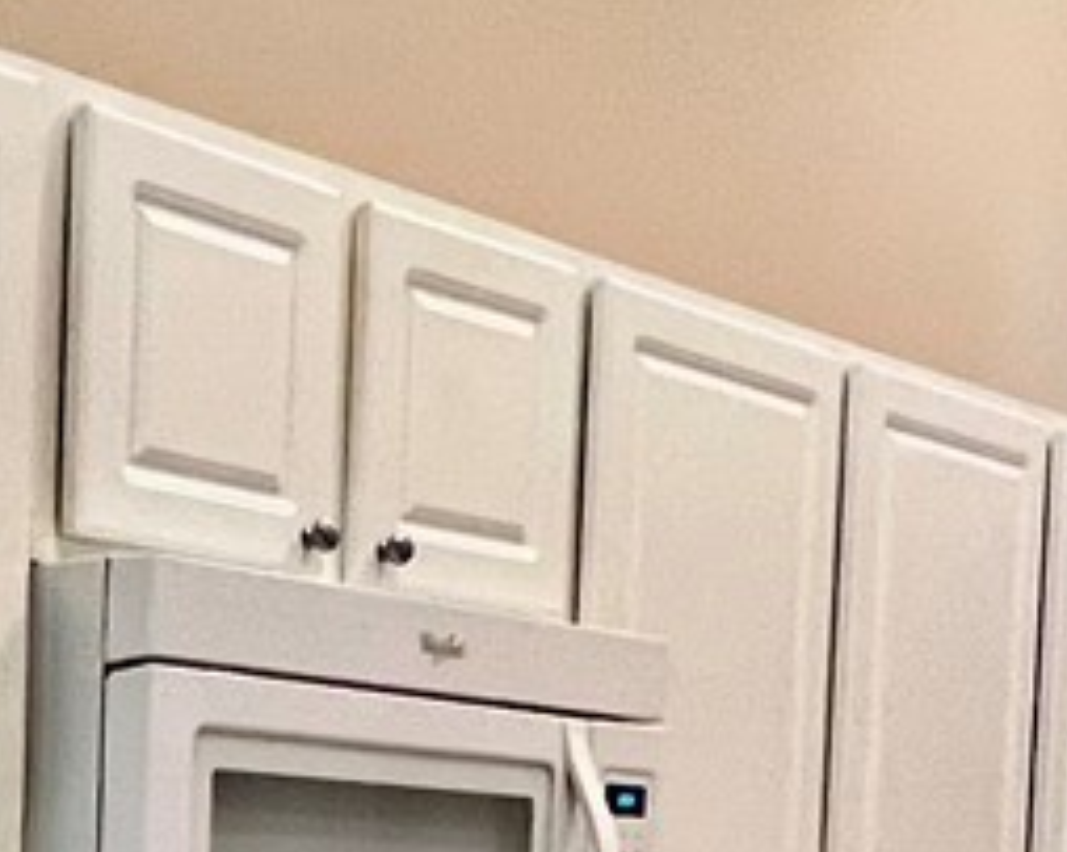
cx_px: -210
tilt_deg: -4.1
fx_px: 2525
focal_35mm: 80
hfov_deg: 22.1
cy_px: 1167
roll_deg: -0.2
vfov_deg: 17.7
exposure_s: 1/60
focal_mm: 1.57
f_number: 1.8
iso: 320
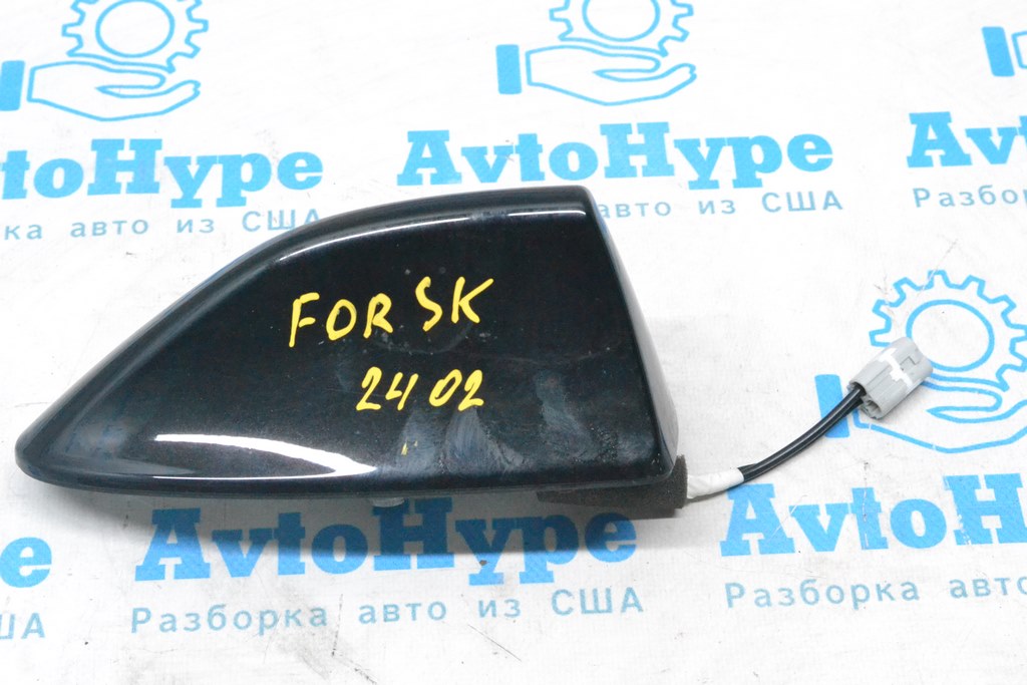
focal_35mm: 69
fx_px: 1969
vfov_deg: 19.7
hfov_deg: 29.2
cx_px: 514
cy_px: 342
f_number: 9
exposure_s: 1/160
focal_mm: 46
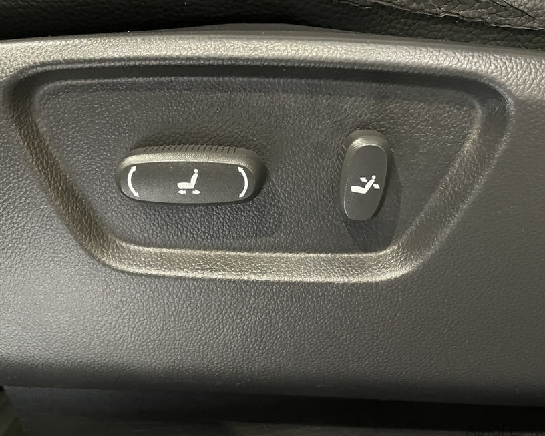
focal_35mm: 28
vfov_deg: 51.5
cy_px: 218
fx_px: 452
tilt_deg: -24.5
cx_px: 272
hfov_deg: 62.2
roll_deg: +8.3
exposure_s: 1/25
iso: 640
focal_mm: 4.2
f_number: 1.6
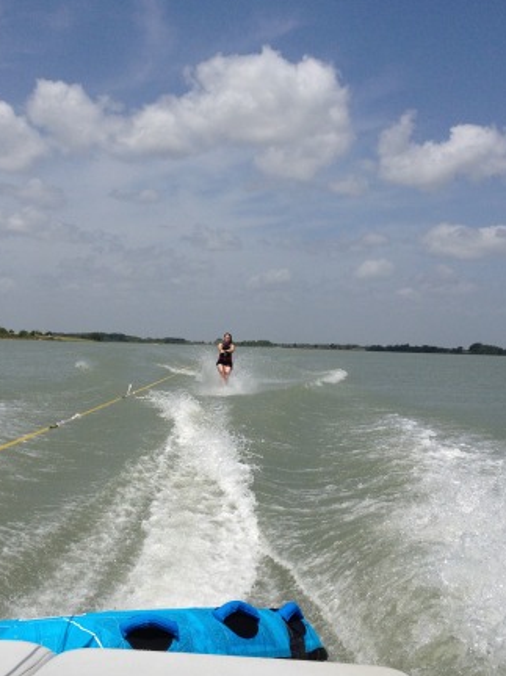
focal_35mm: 52
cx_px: 240
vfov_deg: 36.8
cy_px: 365
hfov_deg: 28.0
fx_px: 1014
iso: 50
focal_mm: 4.28
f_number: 2.4
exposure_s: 1/4608
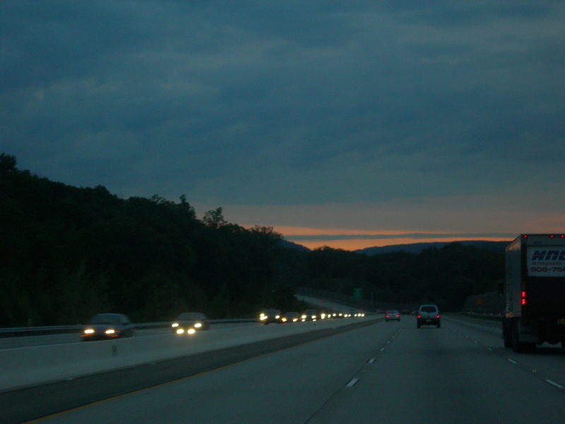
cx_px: 282
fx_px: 1681
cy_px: 212
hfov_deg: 19.1
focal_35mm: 103
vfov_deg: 14.4
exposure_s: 1/60
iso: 200
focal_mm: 21.3
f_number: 4.6
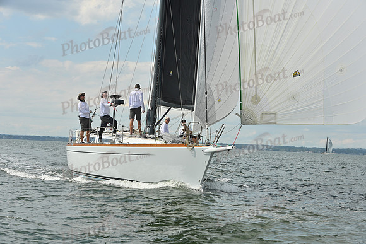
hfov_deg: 28.8
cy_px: 122
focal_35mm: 70
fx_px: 712
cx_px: 183
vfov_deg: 19.5
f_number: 8
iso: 320
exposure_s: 1/1600
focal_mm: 70
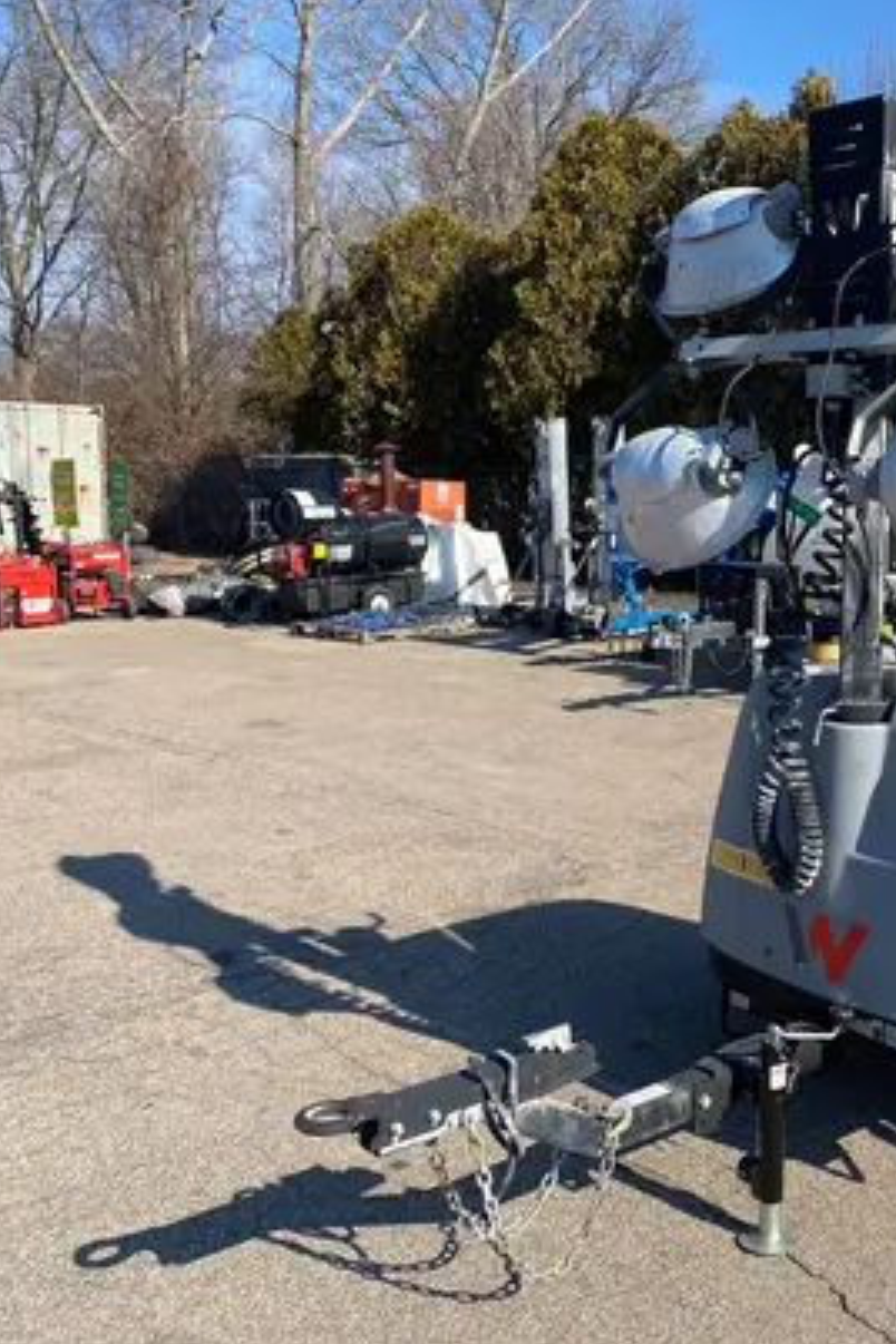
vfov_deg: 51.9
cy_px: 660
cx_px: 786
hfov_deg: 34.2
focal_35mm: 37
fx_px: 1381
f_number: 1.8
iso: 32
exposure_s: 1/2625
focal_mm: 4.25
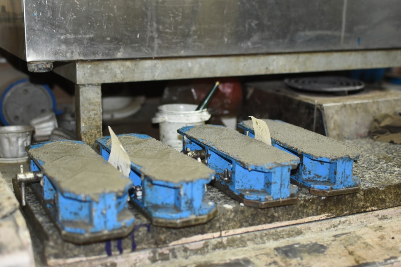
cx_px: 200
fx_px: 585
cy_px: 134
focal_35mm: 52
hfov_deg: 37.9
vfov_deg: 25.8
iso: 800
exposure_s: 1/60
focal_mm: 35
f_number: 2.2
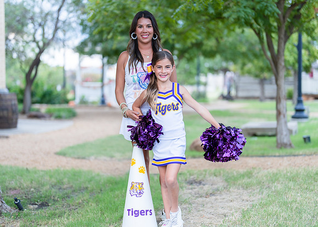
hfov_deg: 35.6
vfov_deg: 25.8
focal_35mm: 55
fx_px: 496
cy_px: 110
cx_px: 157
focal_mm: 50
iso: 200
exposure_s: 1/400
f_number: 1.2
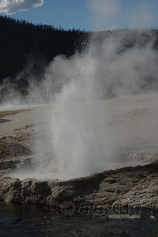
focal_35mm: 75
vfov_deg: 27.0
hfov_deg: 18.1
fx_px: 495
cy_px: 118
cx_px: 79
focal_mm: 50
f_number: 9
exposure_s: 1/320
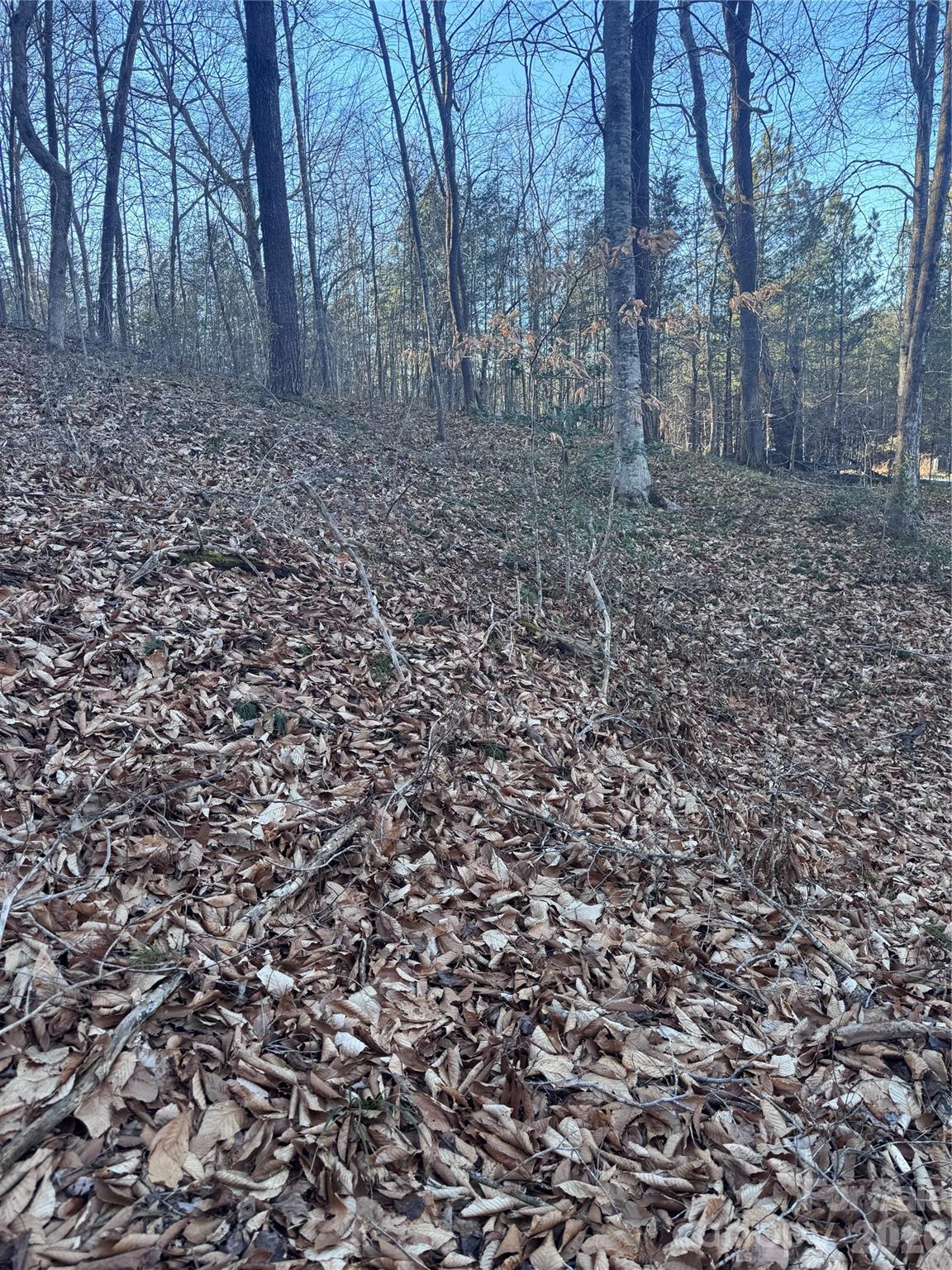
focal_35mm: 24
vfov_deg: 71.6
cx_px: 476
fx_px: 880
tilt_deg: -12.3
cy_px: 635
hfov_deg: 56.8
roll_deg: +4.5
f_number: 1.78
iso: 80
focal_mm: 6.76
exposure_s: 1/223
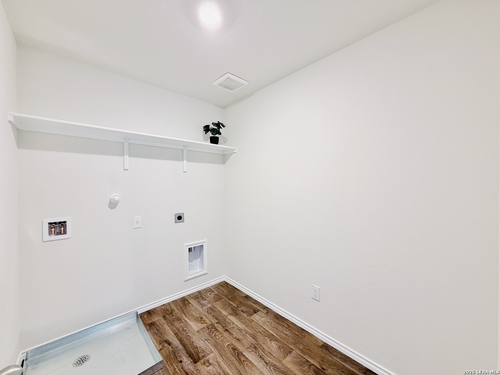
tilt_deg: -0.8
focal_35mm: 14
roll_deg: +0.3
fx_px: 202
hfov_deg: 102.1
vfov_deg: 85.7
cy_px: 188
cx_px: 250
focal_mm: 2.22
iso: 320
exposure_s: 1/60
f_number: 2.2
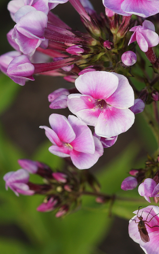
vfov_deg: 6.8
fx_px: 2137
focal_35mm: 308
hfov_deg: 4.3
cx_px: 108
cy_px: 103
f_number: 5.6
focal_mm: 100
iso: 125
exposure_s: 1/160
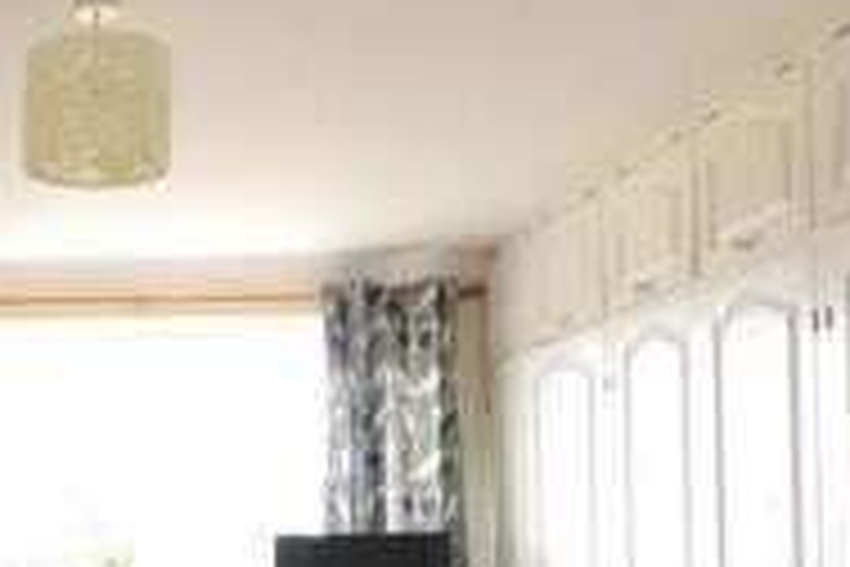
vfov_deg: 25.3
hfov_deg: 34.0
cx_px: -45
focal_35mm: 52
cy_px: 490
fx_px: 1228
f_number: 11
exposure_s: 1/1.6
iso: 200
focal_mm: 10
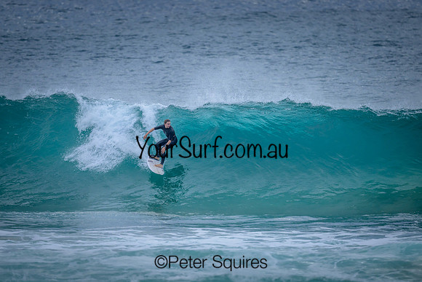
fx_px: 9380
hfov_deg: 2.6
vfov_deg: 1.7
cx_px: 211
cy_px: 141
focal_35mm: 800
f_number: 6.3
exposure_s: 1/2000
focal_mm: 800
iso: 1000
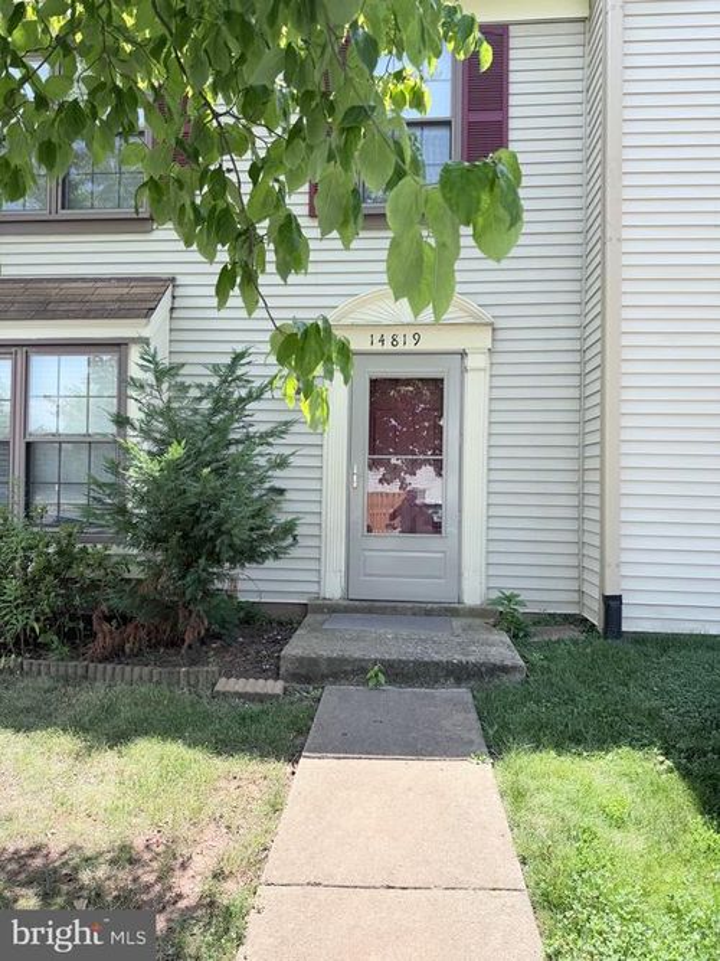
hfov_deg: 56.8
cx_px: 360
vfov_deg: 71.6
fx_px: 666
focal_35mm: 24
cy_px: 480
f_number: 1.78
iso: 80
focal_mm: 6.76
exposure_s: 1/1032
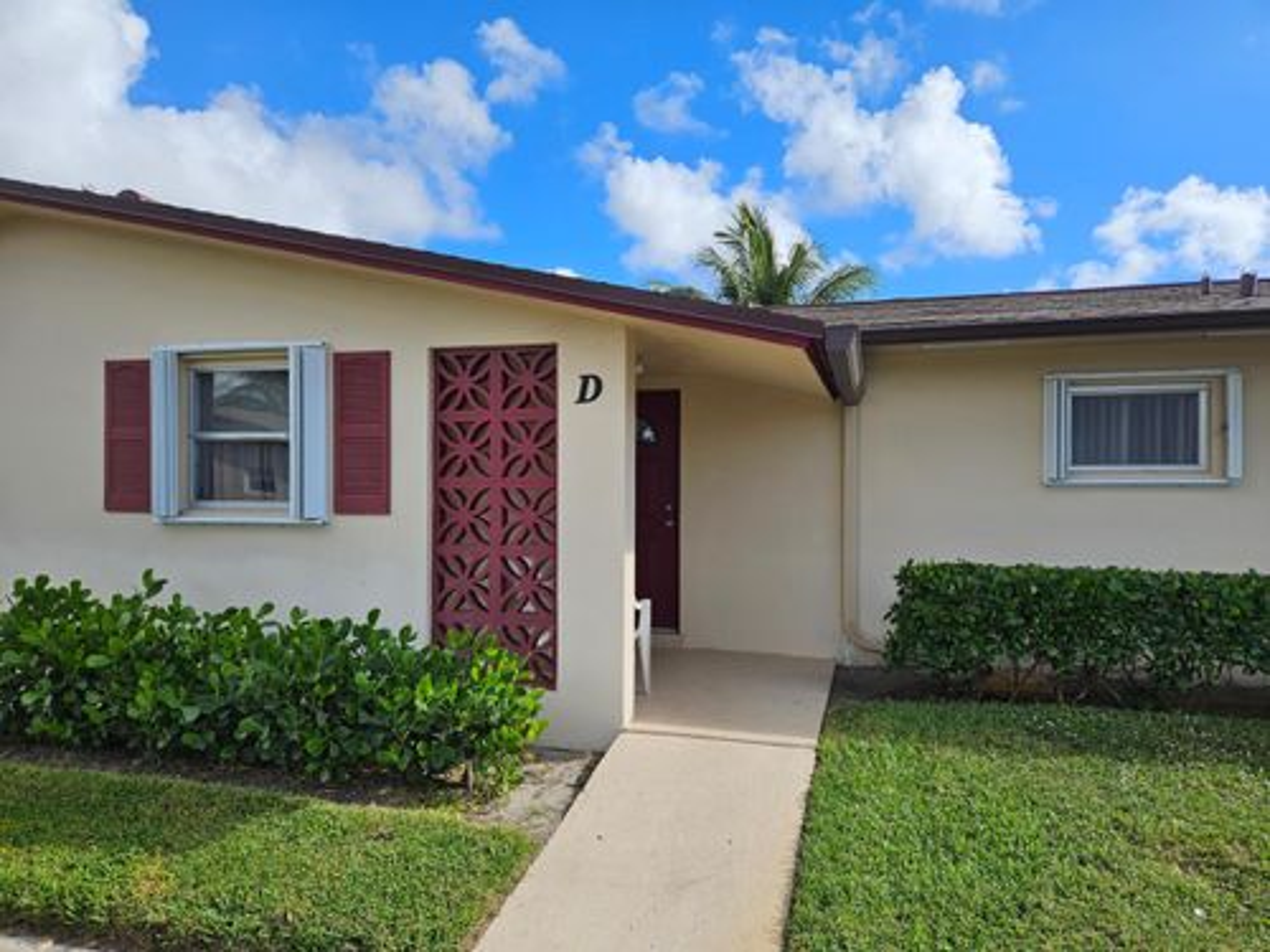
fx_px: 844
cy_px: 476
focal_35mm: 23
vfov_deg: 58.9
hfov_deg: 73.9
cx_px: 635
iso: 25
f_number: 1.8
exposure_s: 1/1874
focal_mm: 5.4
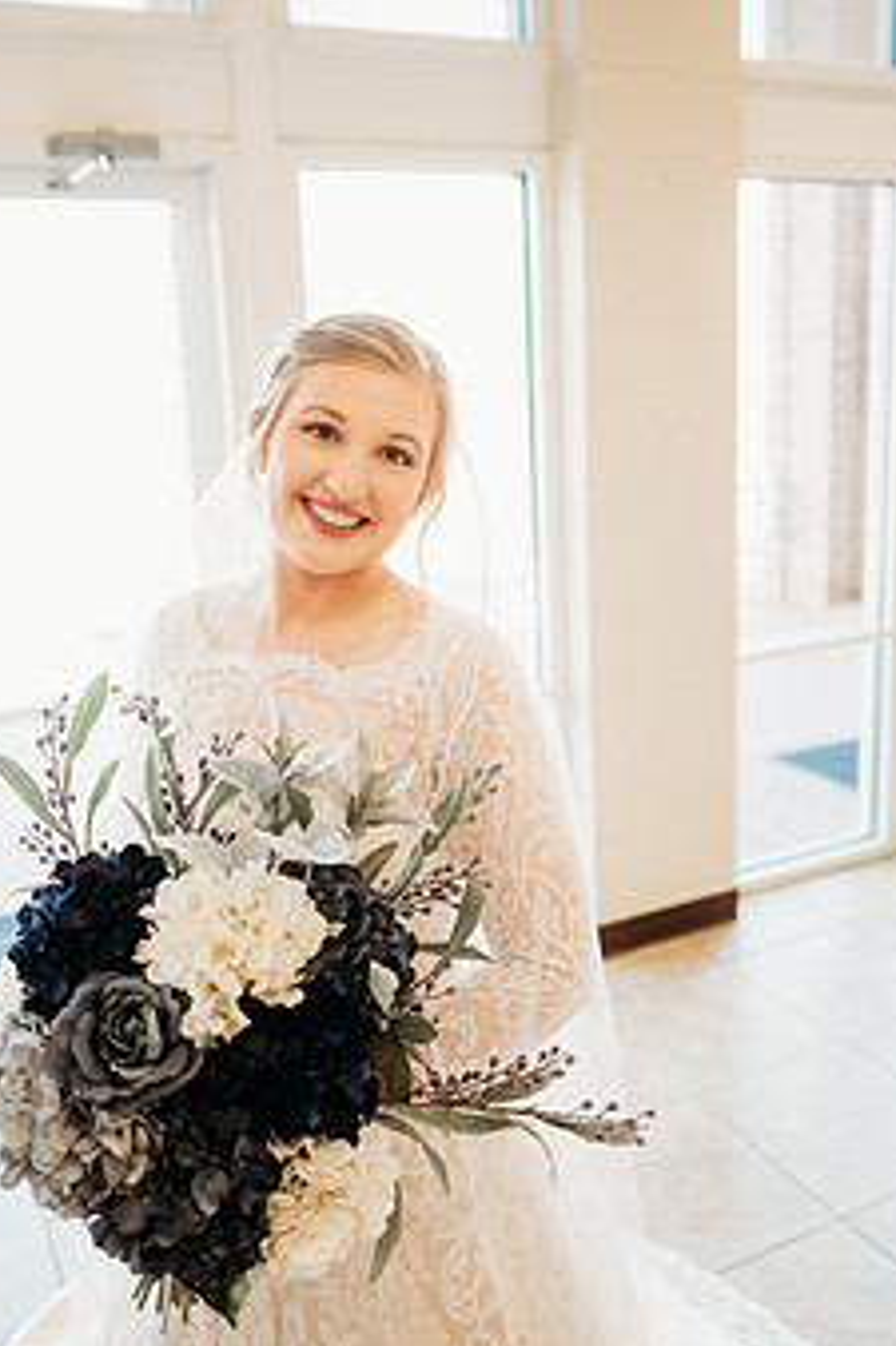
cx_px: 406
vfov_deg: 58.6
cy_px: 605
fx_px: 1196
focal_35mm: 32
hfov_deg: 41.0
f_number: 1.8
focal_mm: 24
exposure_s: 1/160
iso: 400
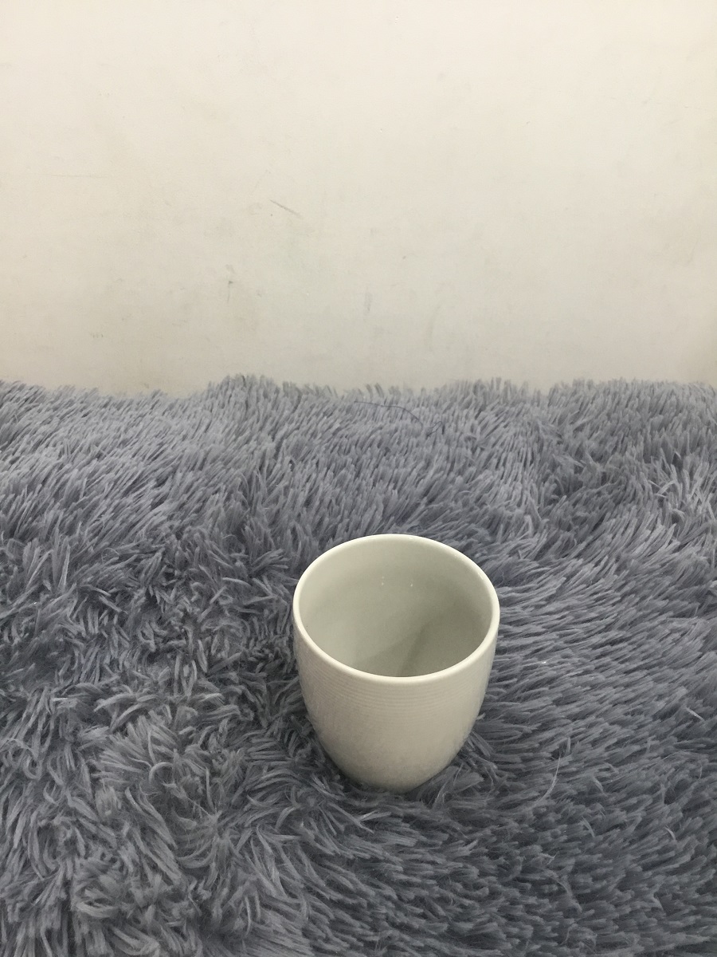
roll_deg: -0.8
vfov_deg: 58.4
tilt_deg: -37.1
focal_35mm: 31
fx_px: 856
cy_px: 478
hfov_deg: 45.4
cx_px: 358
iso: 125
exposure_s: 1/33
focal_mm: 3.3
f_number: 2.4
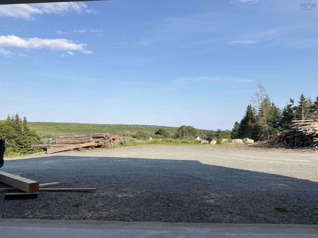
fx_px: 220
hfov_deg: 71.6
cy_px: 119
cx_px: 159
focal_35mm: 24
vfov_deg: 56.8
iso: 80
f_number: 1.78
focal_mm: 6.76
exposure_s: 1/3145
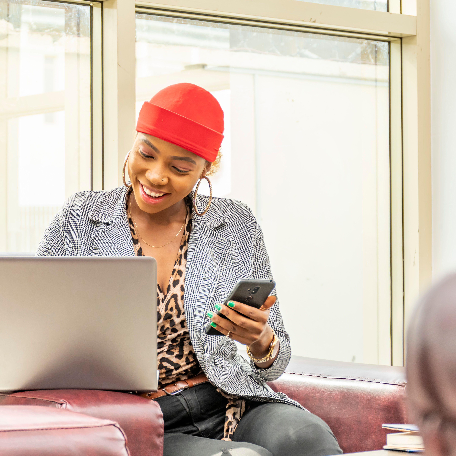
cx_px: 227
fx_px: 1490
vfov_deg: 17.4
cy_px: 229
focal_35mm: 100
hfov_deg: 17.4
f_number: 5.6
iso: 400
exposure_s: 1/100
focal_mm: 52
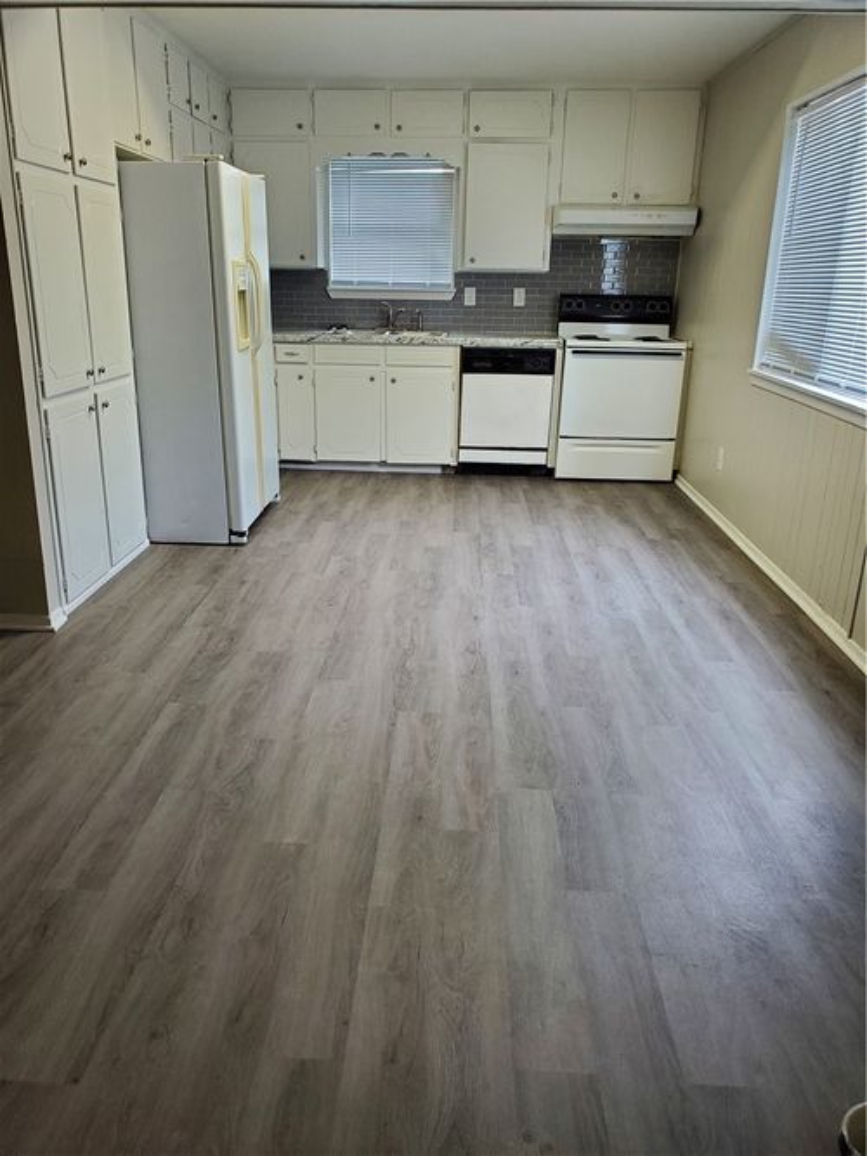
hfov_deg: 53.0
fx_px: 869
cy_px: 578
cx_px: 434
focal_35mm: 26
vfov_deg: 67.3
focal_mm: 4.3
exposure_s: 1/59
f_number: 2.4
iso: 160
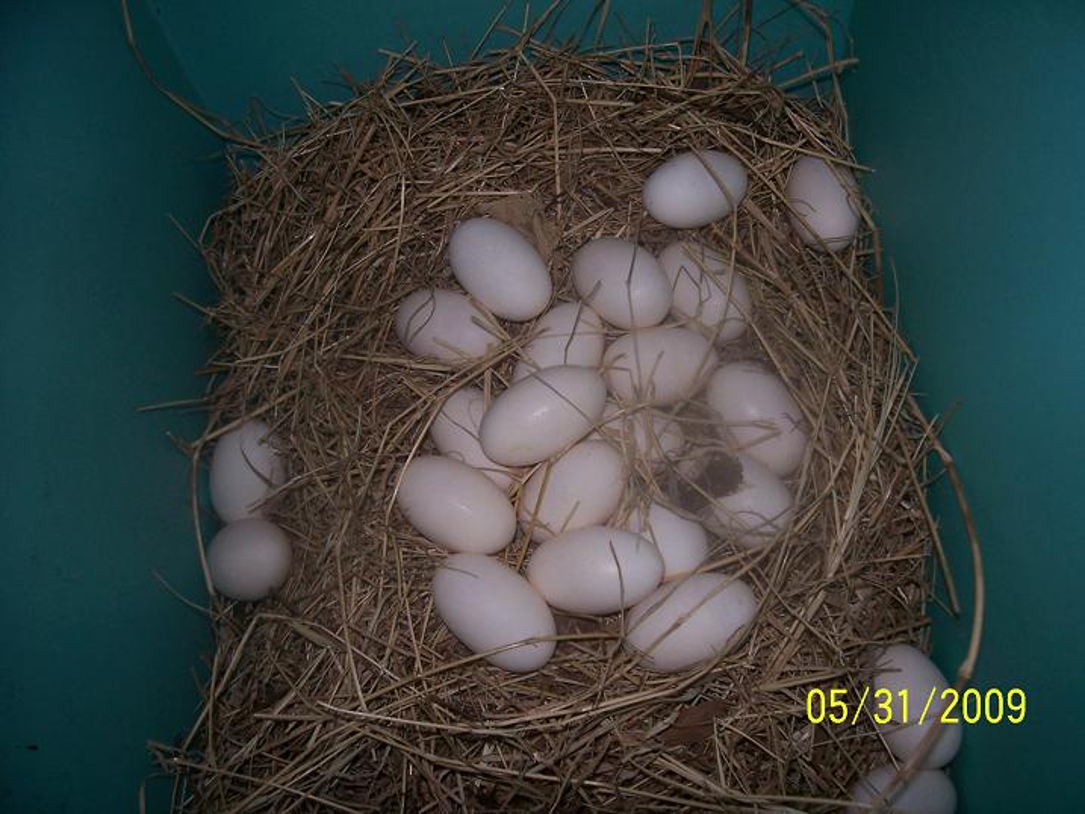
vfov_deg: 41.8
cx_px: 542
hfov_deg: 53.9
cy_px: 407
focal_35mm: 34
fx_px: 1066
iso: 80
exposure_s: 1/60
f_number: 2.7
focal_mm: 5.6
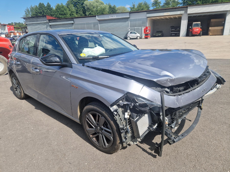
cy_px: 86
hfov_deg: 73.9
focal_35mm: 23
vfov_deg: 58.9
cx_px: 115
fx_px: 153
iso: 50
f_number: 1.8
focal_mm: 5.4
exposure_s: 1/1111
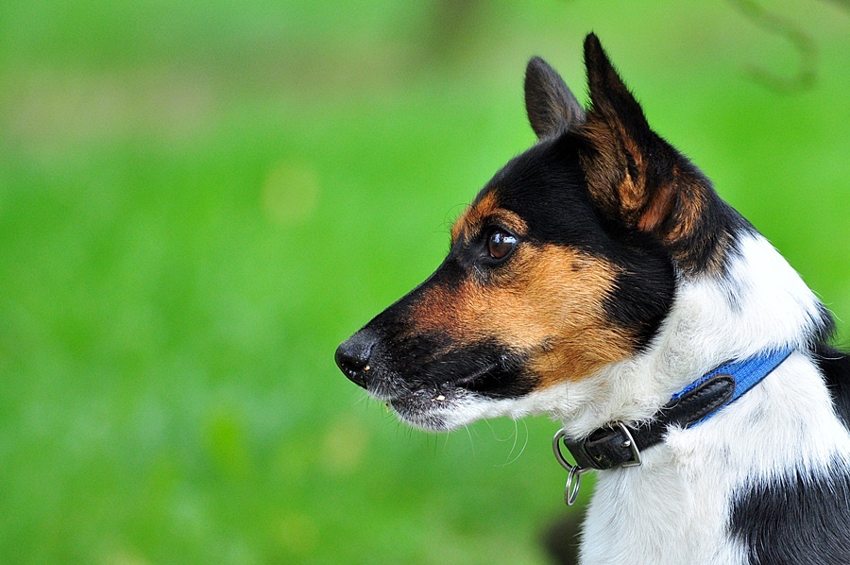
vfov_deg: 3.8
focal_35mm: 360
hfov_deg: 5.7
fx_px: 8491
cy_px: 282
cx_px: 425
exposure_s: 1/500
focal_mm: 240
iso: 500
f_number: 5.3
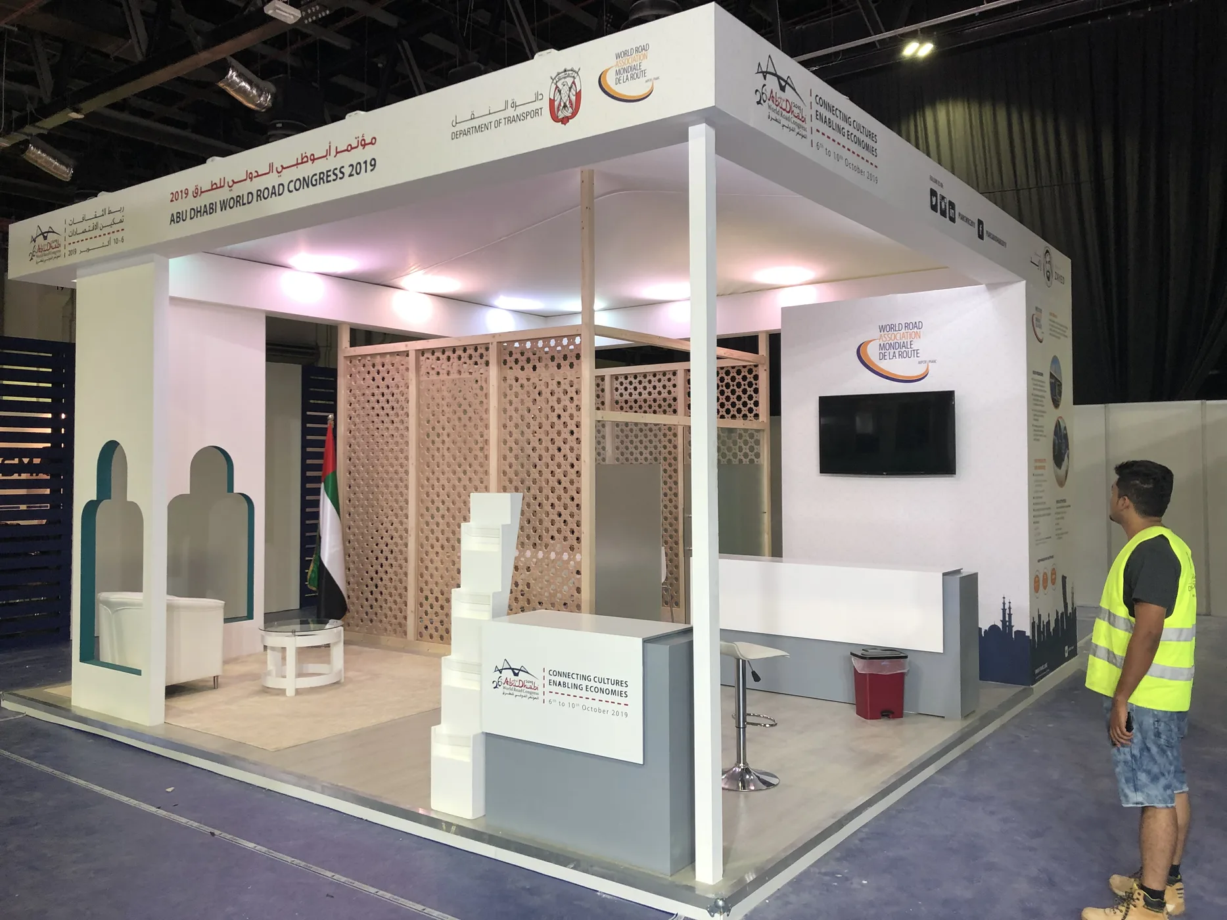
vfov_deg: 49.7
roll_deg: +1.1
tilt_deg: +1.5
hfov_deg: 63.4
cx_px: 614
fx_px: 992
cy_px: 460
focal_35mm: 28
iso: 40
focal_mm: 4
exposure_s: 1/20
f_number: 1.8
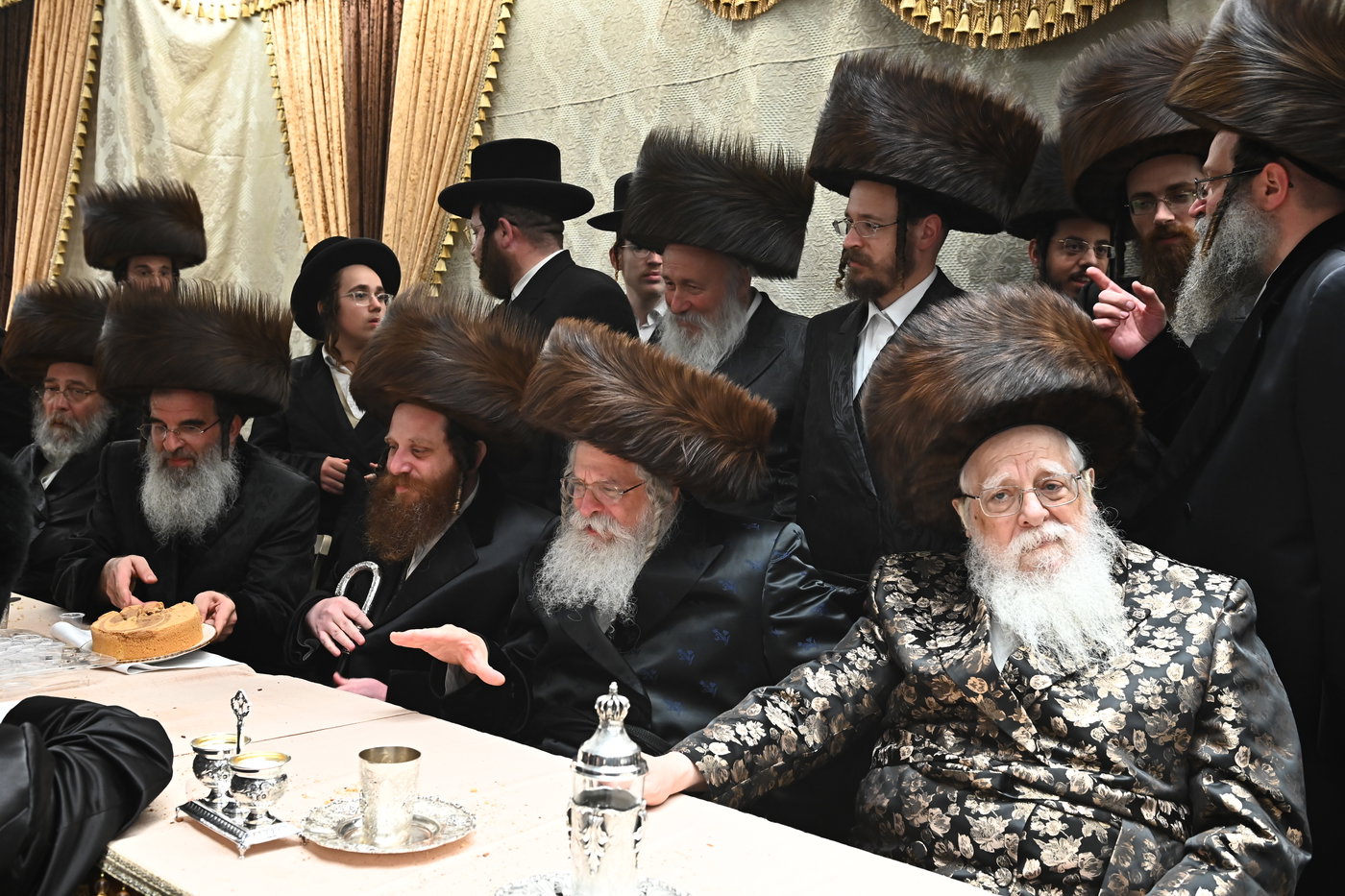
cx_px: 672
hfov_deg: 53.1
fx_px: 1345
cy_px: 448
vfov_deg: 36.9
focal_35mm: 36
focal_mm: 36
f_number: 6.3
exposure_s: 1/200
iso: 2000
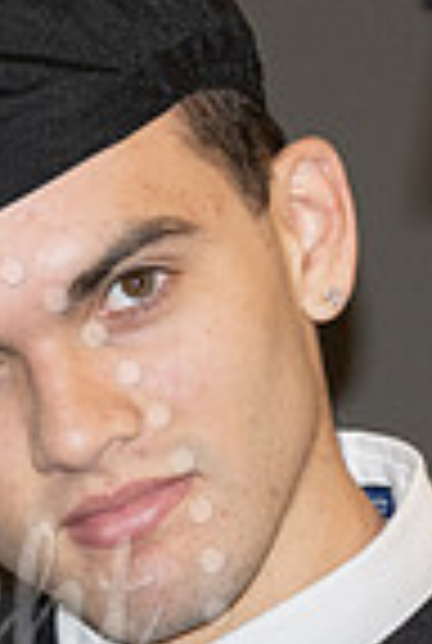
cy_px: 1002
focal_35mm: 669
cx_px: -815
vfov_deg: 3.1
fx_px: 11983
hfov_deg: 2.1
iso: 1000
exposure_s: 1/125
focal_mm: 103
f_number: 5
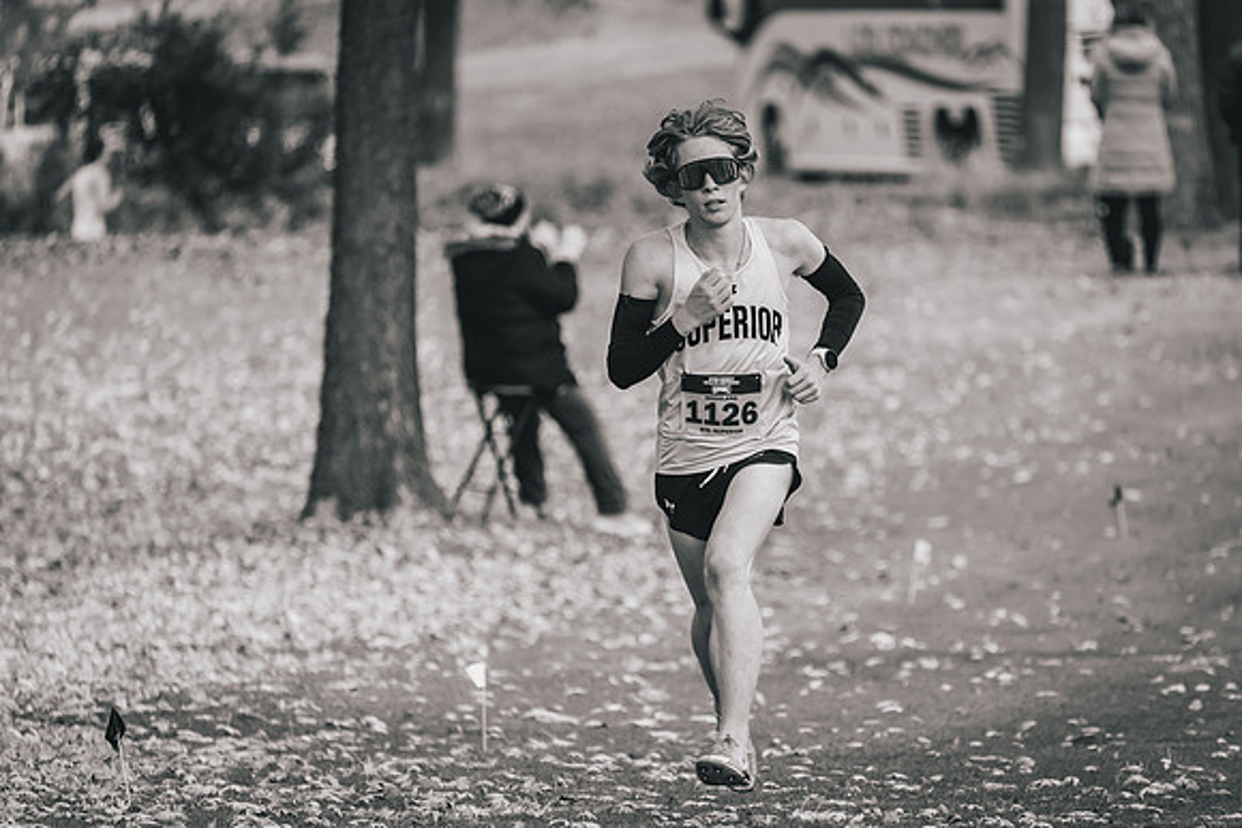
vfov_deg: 3.0
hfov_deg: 4.5
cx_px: 706
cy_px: 452
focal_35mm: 463
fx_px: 15973
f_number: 6.3
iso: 400
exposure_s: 1/800
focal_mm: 400
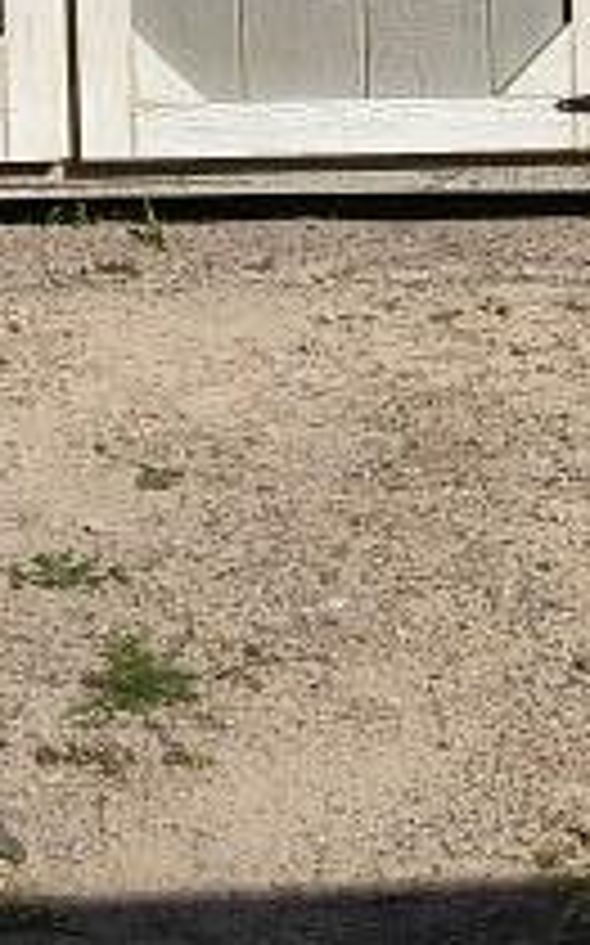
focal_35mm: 129
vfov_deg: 14.7
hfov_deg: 9.9
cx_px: -198
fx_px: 3323
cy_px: -598
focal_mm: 4.68
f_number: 1.7
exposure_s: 1/2210
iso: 101
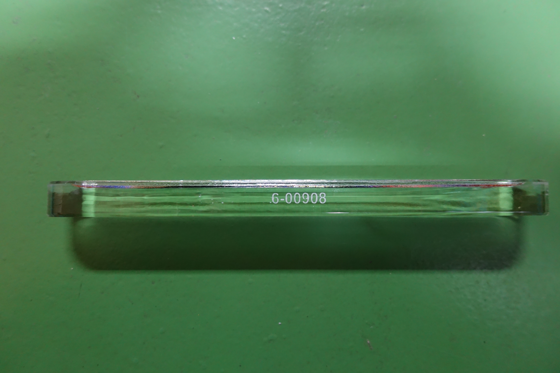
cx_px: 280
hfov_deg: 73.7
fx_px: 373
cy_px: 186
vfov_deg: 53.1
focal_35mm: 24
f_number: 1.8
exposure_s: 1/30
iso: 800
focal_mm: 8.8
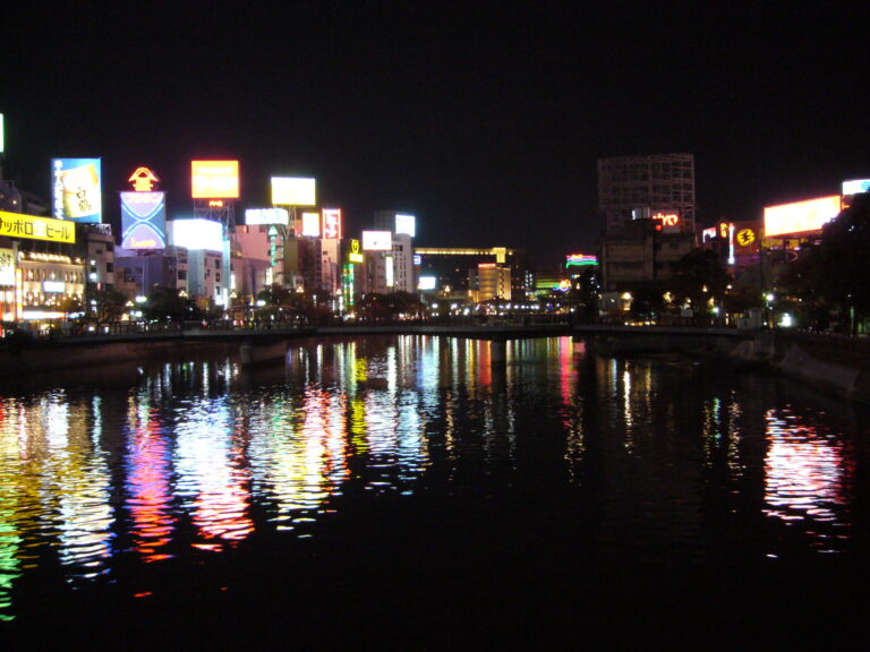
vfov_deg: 40.7
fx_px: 880
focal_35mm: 35
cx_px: 435
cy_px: 326
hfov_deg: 52.6
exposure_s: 1/3.2
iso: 200
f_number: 2.8
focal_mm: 5.8
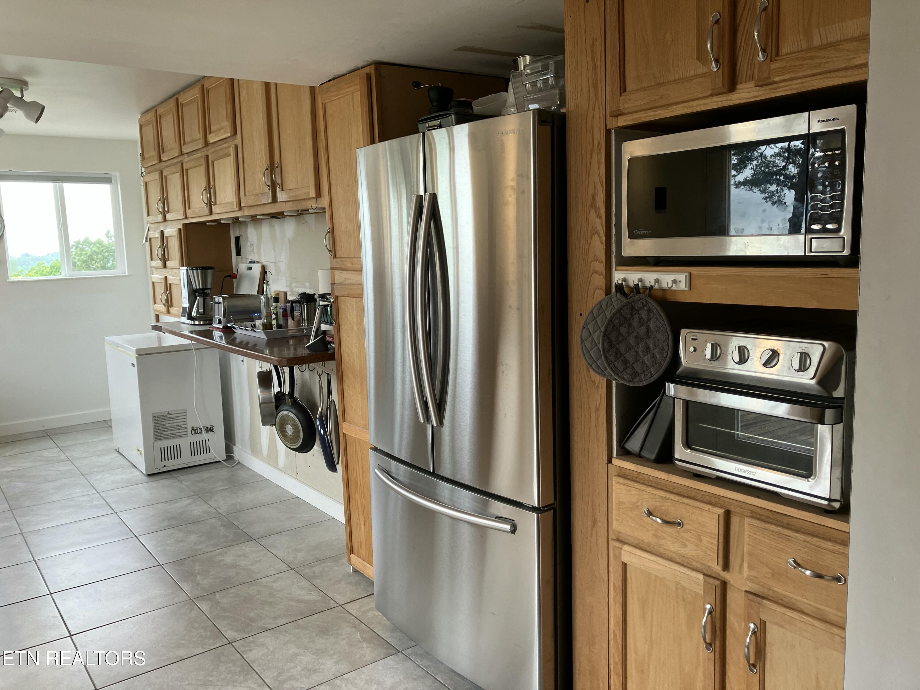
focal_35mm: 28
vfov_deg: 49.7
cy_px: 345
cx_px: 460
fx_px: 744
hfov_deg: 63.4
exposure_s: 1/120
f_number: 1.8
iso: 50
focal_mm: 3.99
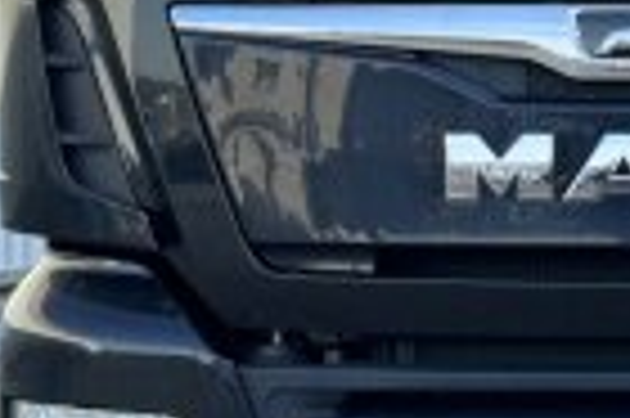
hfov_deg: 17.6
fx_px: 1993
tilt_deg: +4.5
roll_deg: +2.0
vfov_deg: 11.9
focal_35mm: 114
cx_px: 594
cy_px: 40
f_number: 1.78
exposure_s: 1/425
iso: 80
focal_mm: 6.86
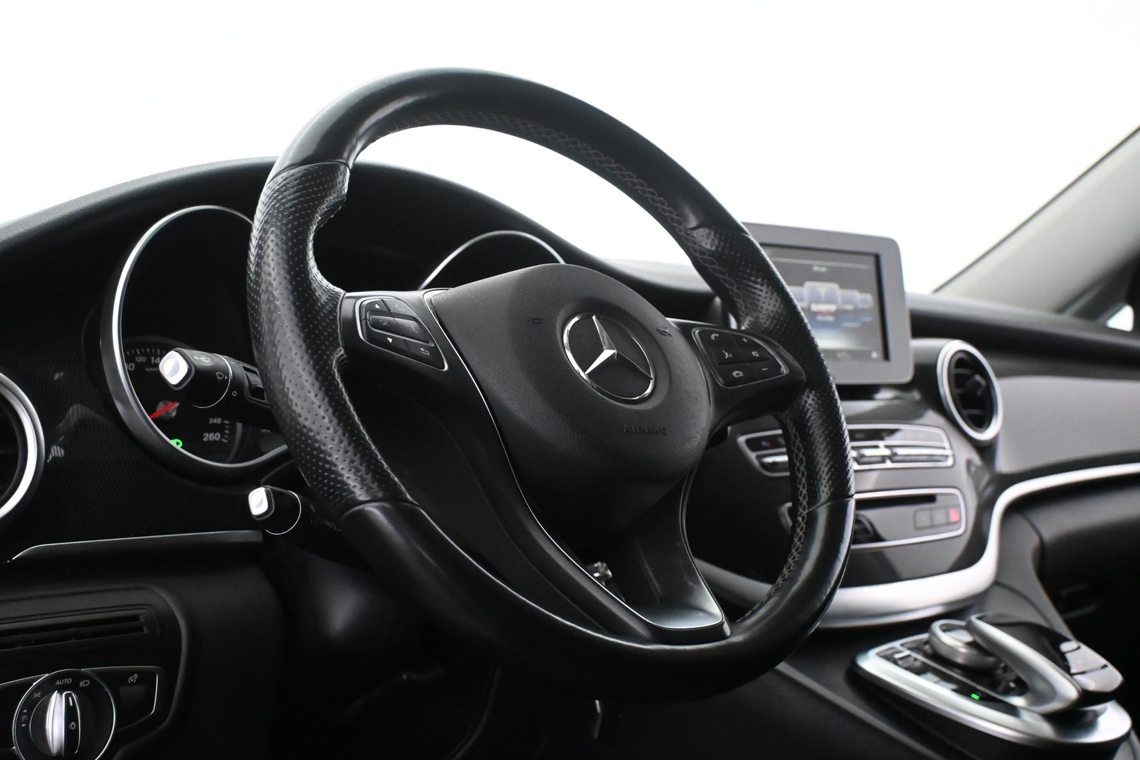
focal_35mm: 44
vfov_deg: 30.8
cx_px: 570
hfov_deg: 45.0
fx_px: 1377
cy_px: 380
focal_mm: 29
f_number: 4.8
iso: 7200
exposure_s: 1/60
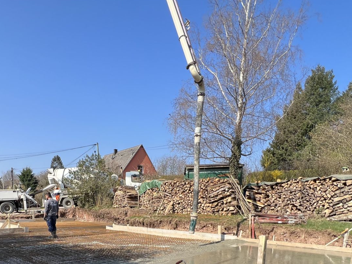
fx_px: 244
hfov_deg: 70.1
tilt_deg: -7.7
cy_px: 239
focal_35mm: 24
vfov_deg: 50.2
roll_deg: -0.8
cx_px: 126
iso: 32
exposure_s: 1/1096
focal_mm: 1.57
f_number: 1.8
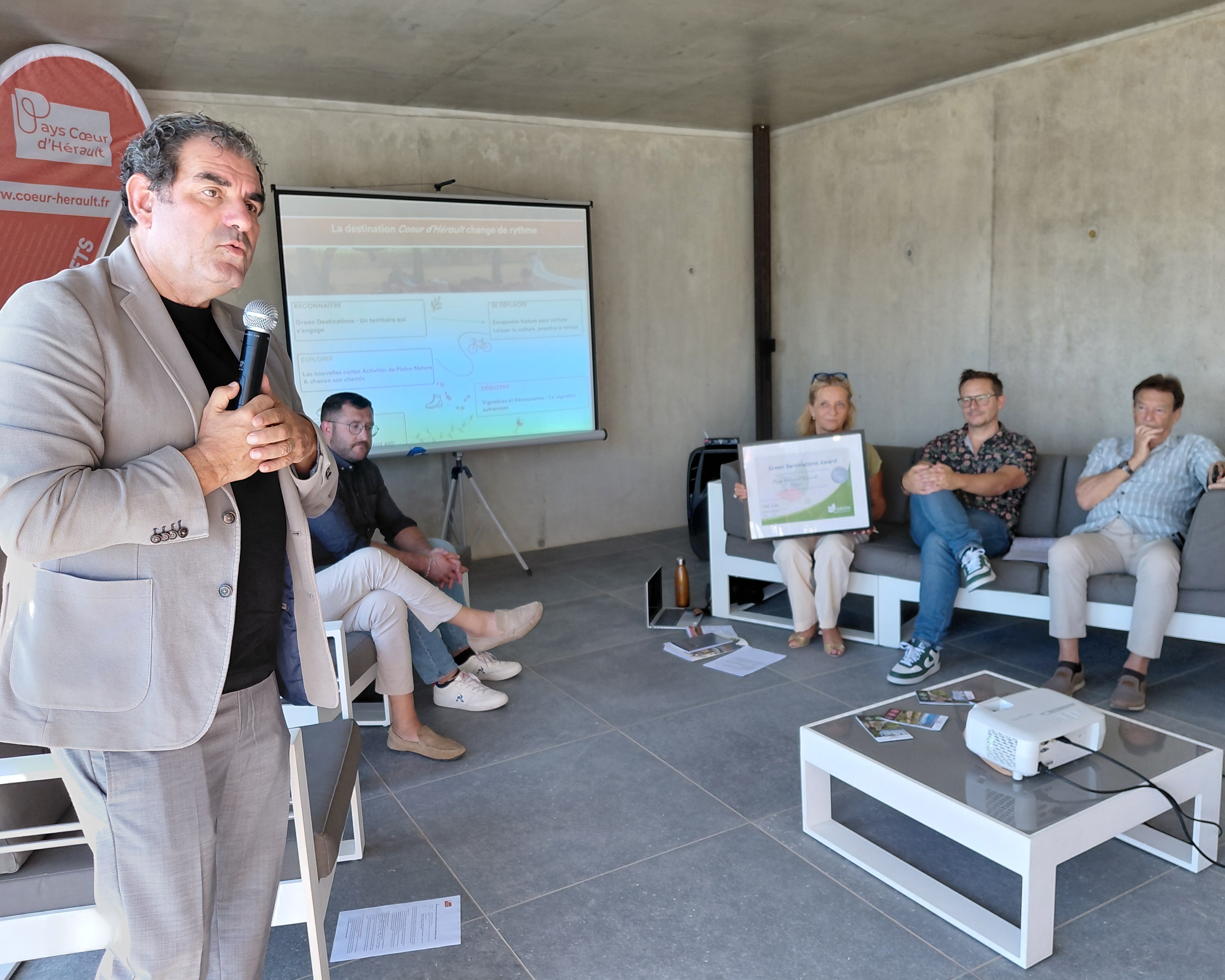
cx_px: 642
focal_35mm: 27
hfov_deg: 64.0
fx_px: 979
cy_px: 490
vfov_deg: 53.2
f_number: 1.8
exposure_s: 1/120
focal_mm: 4.69
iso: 50
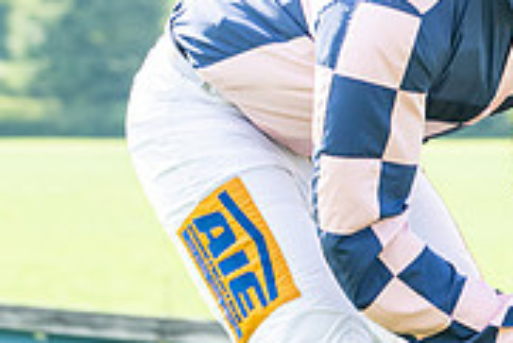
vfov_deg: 2.8
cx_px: 346
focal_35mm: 484
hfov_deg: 4.3
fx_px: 6902
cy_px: 363
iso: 400
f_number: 5
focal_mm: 87
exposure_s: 1/640
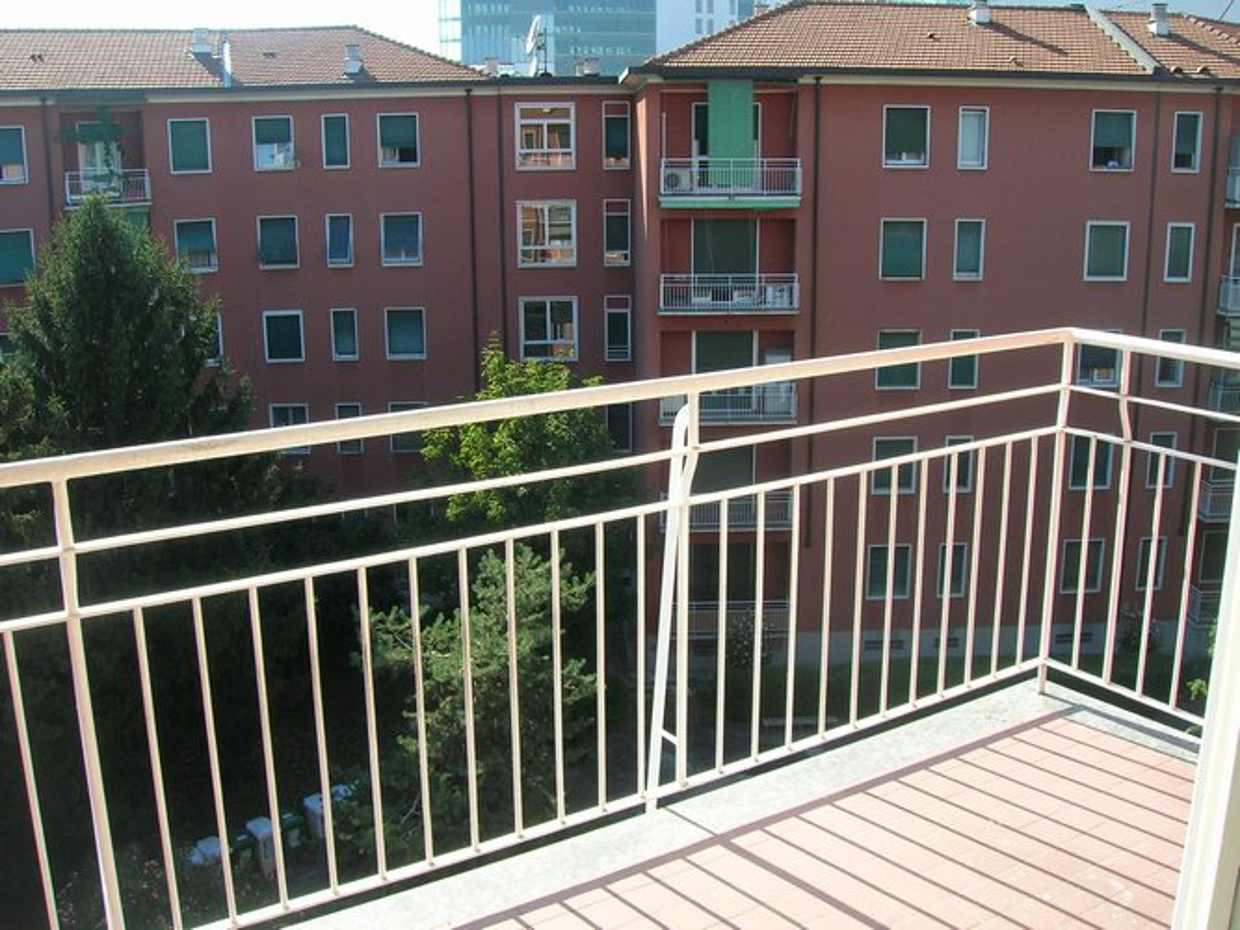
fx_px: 1218
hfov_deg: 54.0
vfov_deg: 41.8
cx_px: 620
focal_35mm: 34
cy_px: 465
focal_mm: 5.7
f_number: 4.9
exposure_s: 1/142
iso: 50
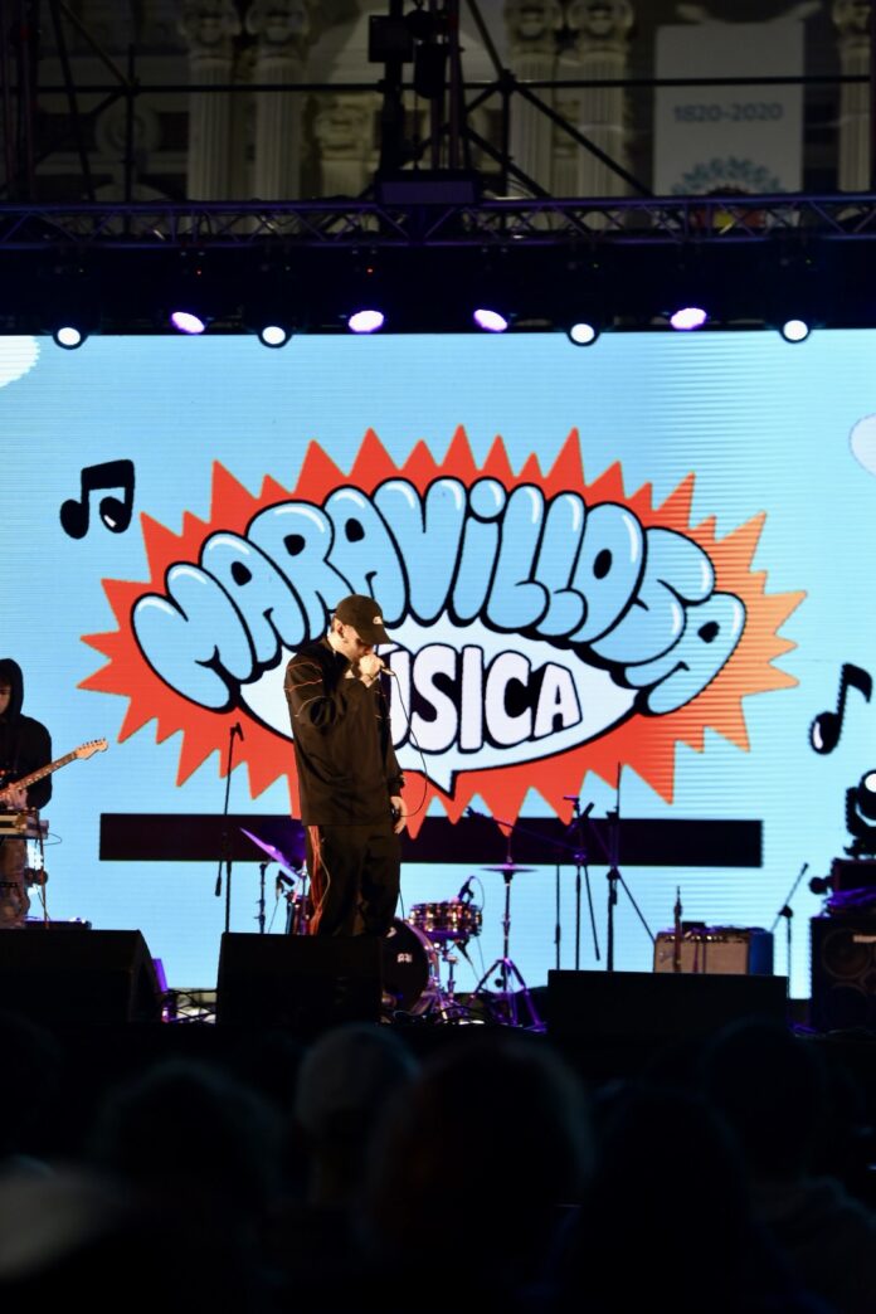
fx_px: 3650
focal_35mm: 100
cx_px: 438
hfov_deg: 13.7
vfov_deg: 20.4
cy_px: 657
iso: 640
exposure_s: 1/250
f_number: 3.2
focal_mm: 100
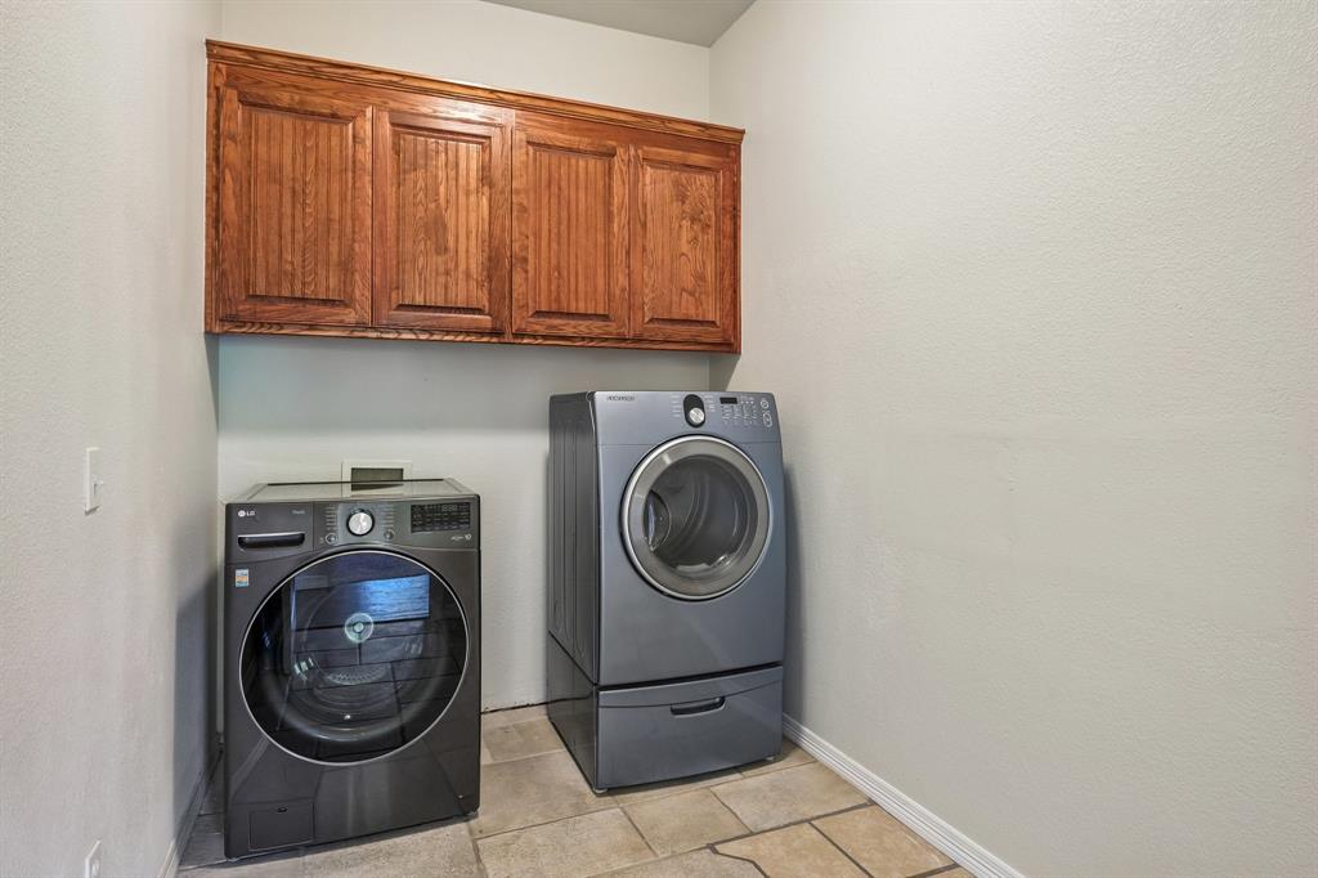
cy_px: 439
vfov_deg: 61.9
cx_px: 659
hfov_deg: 84.0
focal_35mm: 20
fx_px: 732
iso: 400
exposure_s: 1/1.67
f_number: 8
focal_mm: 20
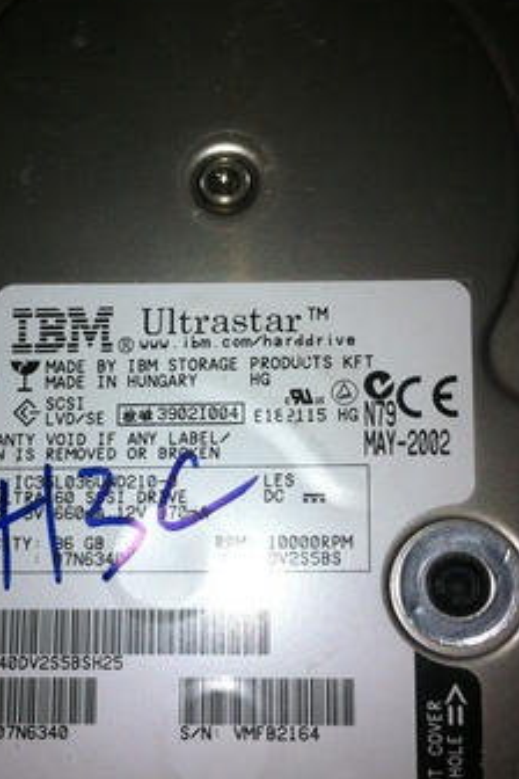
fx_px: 1124
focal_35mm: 52
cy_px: 429
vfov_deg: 38.2
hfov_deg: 25.9
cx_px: 198
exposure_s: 1/274
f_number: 2.8
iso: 80
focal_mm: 3.85
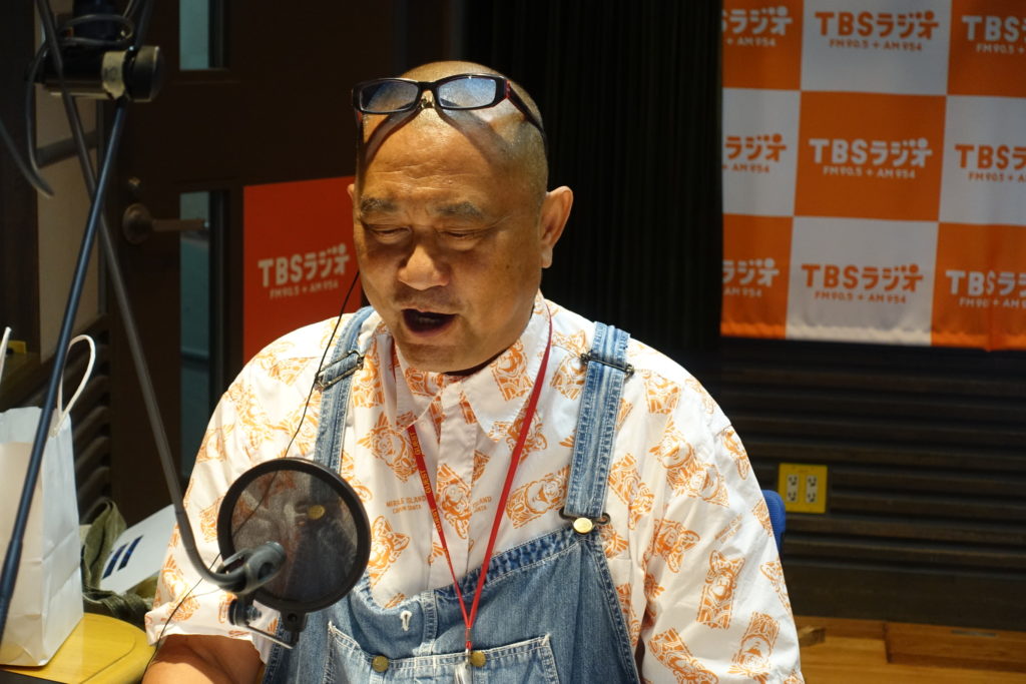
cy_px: 342
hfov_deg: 28.8
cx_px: 513
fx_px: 1995
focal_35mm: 70
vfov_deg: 19.5
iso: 800
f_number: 3.5
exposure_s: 1/50
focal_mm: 25.7
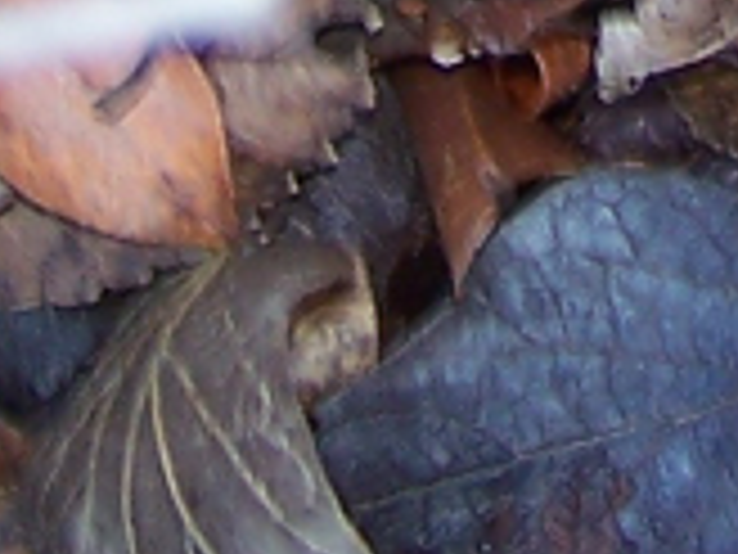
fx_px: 6375
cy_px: -1410
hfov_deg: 6.5
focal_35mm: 299
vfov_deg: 4.6
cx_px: 1102
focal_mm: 6.3
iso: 80
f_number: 2.8
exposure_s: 1/60
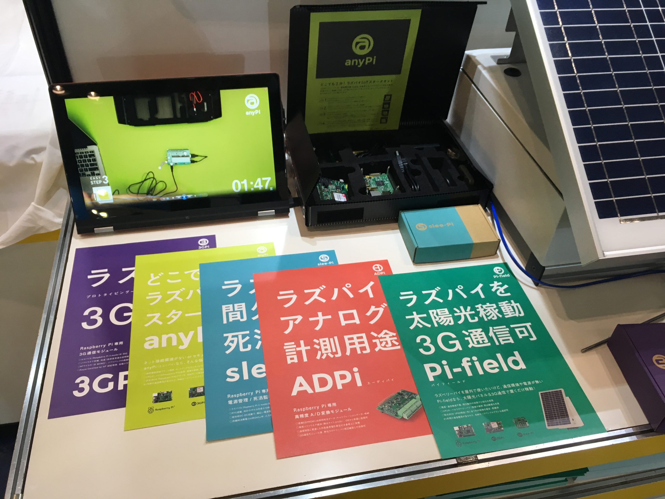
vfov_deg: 48.2
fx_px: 557
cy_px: 250
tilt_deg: -43.6
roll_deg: -5.0
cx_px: 332
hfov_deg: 61.7
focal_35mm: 29
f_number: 2.2
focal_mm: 4.15
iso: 32
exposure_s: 1/30
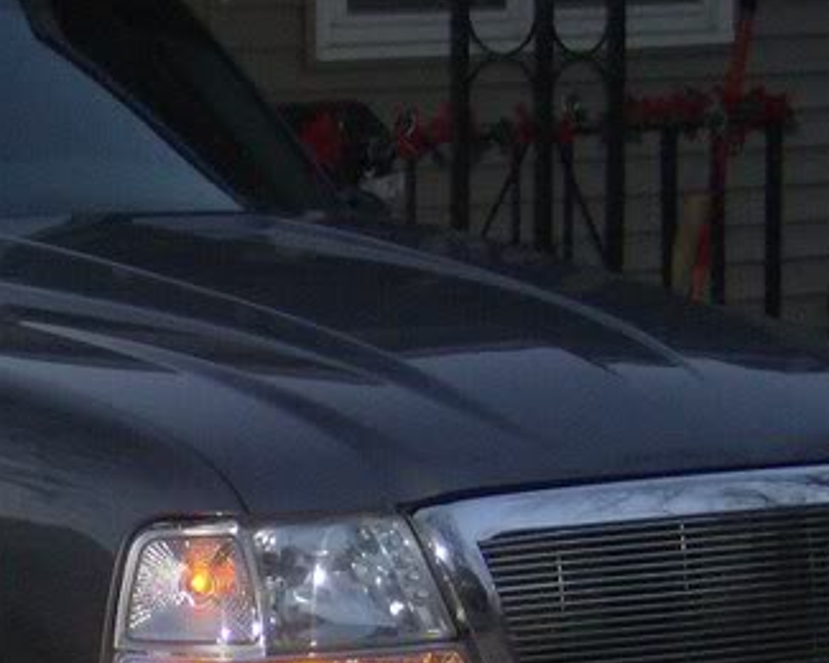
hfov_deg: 10.9
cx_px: -255
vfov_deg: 9.0
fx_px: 4220
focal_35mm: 172
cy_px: 585
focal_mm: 9.3
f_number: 3.4
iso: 200
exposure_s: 1/82.2
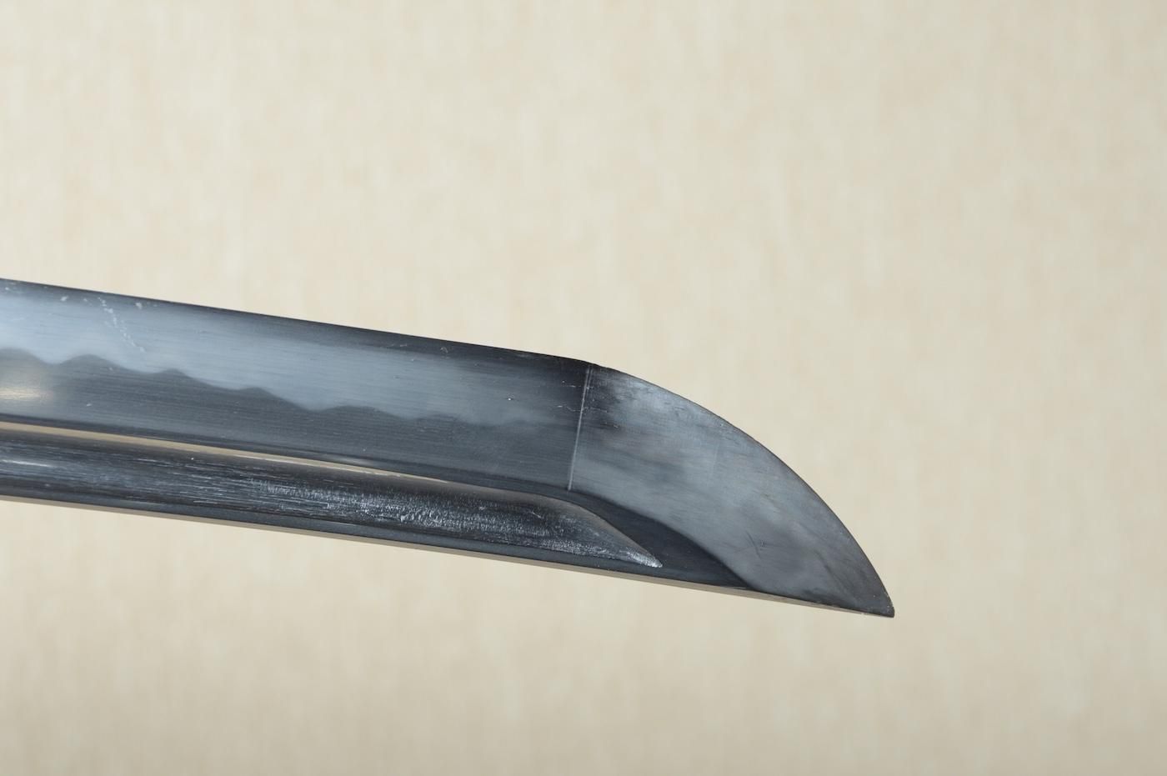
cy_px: 388
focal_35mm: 120
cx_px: 584
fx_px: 3887
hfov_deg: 17.1
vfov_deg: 11.4
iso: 400
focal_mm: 80
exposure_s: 1/2
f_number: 11
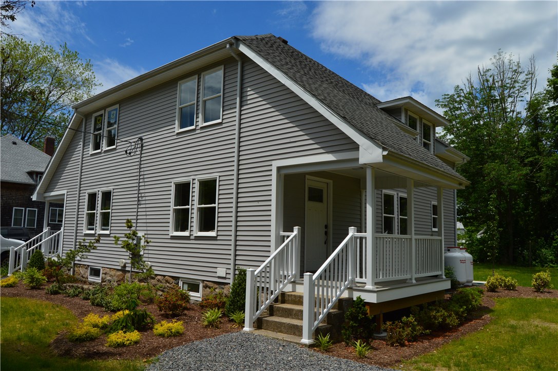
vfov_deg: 47.8
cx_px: 279
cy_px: 186
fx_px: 418
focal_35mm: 27
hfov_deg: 67.4
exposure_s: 1/500
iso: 220
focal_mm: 18
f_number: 11
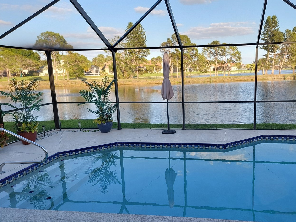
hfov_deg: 57.4
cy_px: 127
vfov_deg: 45.3
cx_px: 190
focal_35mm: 31
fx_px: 265
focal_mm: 5.23
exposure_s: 1/279
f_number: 1.8
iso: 40
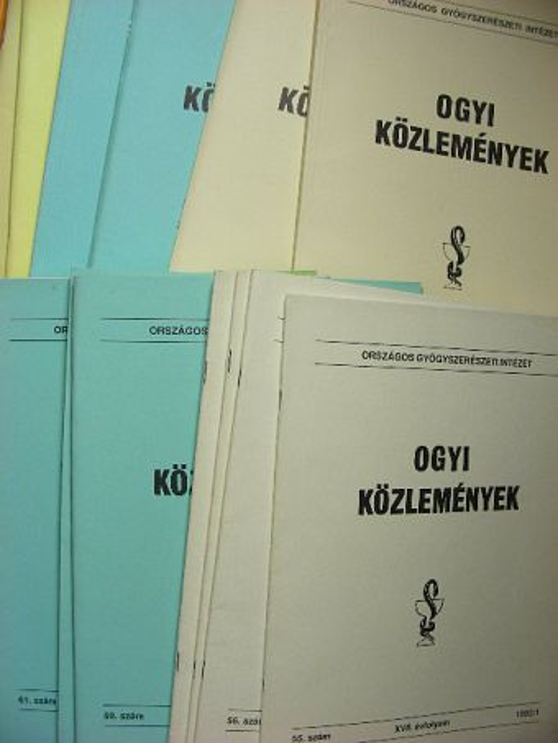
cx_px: 279
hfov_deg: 37.7
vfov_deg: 49.0
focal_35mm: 38
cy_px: 372
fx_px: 816
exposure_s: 1/29.8
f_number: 3.5
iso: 58
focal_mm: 6.3
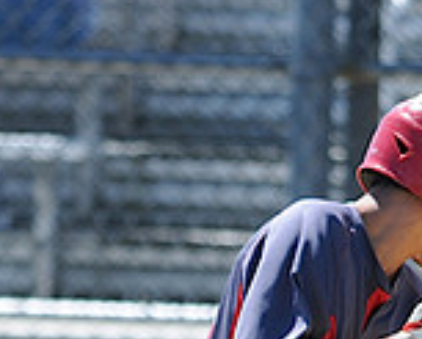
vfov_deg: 1.0
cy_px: 495
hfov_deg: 1.2
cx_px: 121
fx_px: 19959
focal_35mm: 1595
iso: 200
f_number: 4
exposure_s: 1/1000
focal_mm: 300
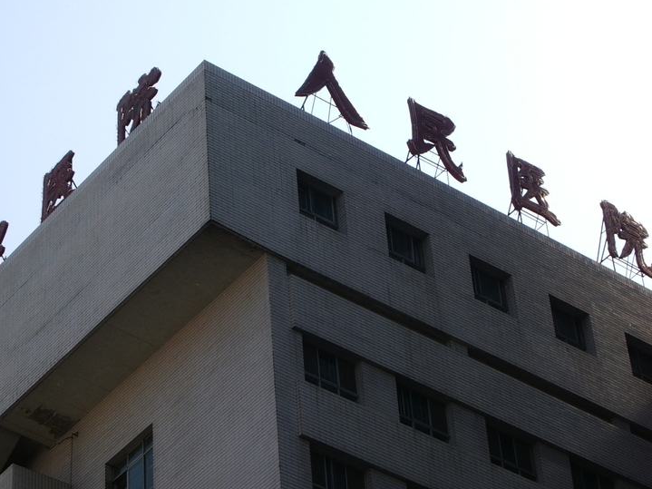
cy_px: 224
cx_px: 304
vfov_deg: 12.4
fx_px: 2241
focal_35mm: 119
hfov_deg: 16.6
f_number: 7.7
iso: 50
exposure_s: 1/160
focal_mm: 17.4
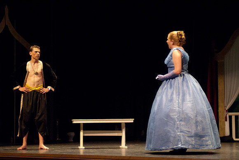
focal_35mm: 82
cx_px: 120
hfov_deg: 24.6
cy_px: 80
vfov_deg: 16.6
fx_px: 548
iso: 1250
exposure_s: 1/160
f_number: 2.8
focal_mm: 55
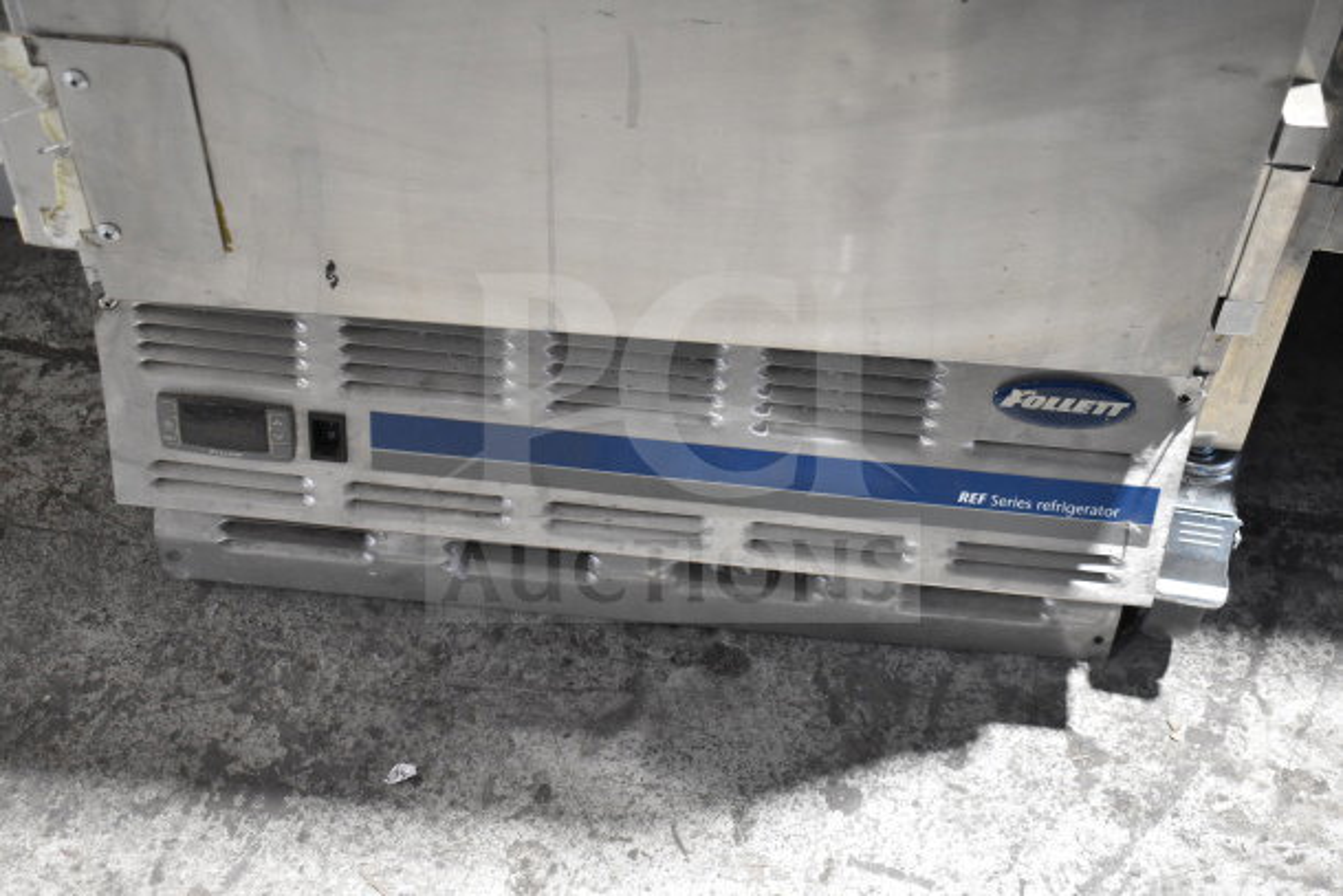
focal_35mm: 46
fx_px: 1735
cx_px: 672
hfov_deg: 42.3
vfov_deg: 29.0
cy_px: 448
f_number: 4.2
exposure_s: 1/50
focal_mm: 31
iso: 2200
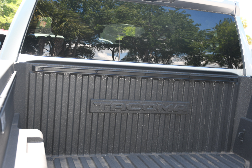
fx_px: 315
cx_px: 126
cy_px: 84
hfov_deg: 43.6
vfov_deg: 29.9
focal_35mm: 45
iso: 100
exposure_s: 1/60
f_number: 4
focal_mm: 30
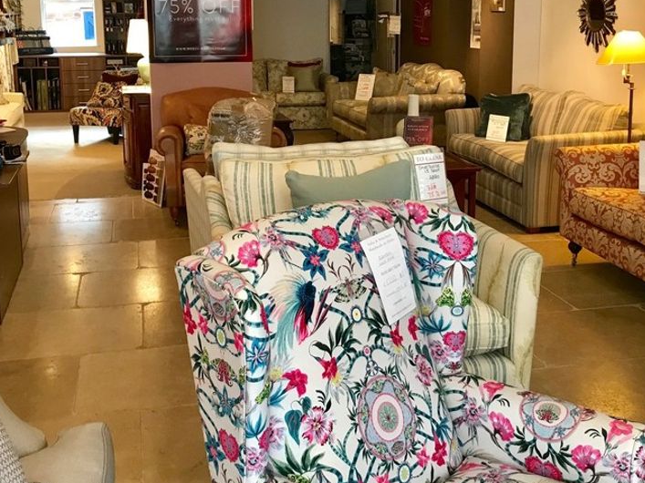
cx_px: 302
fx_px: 820
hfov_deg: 42.9
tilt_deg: -9.3
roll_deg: +0.7
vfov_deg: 32.5
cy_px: 154
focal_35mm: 44
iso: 50
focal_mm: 3.99
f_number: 1.8
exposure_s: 1/17
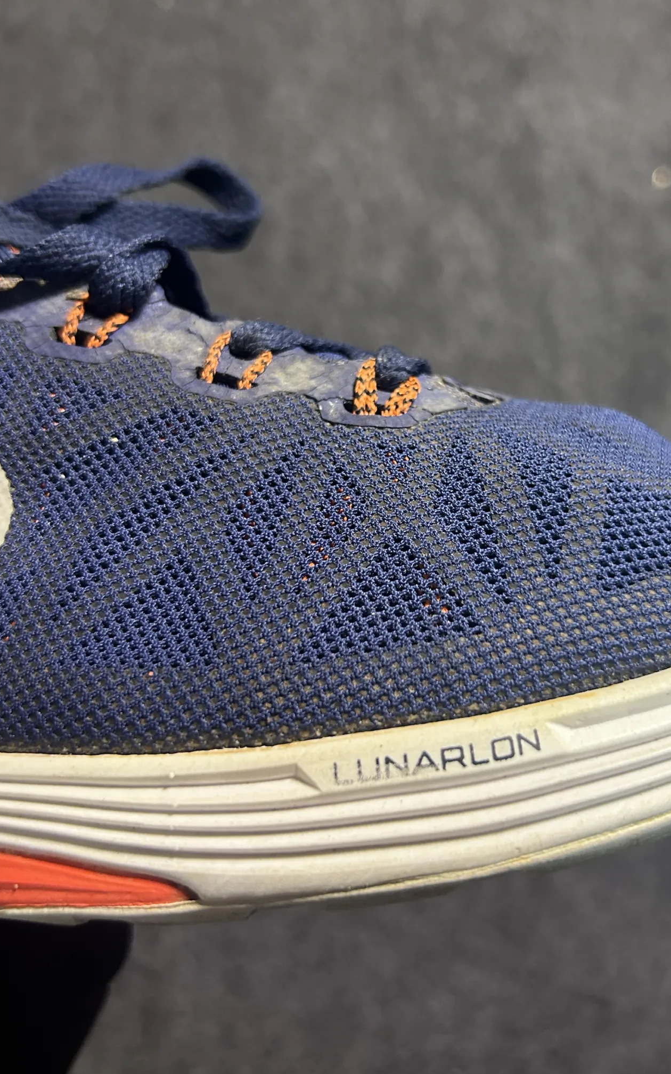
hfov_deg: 35.9
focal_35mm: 35
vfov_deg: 55.1
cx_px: 444
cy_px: 464
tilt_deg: -51.3
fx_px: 1024
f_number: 1.5
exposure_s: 1/50
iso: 200
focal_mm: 5.7
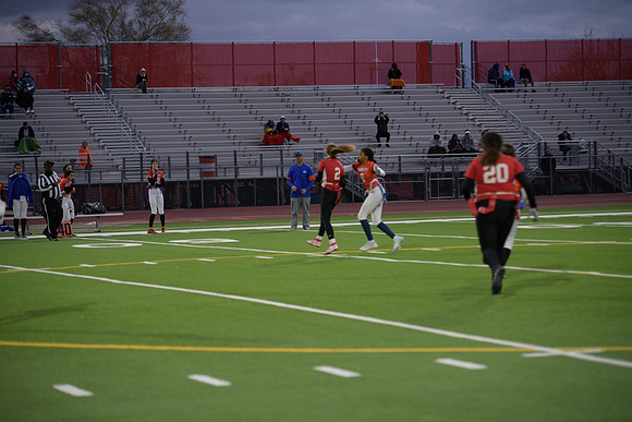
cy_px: 211
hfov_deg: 16.8
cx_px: 316
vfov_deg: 11.2
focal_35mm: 122
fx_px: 2142
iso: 400
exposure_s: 1/200
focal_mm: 122
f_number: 2.8
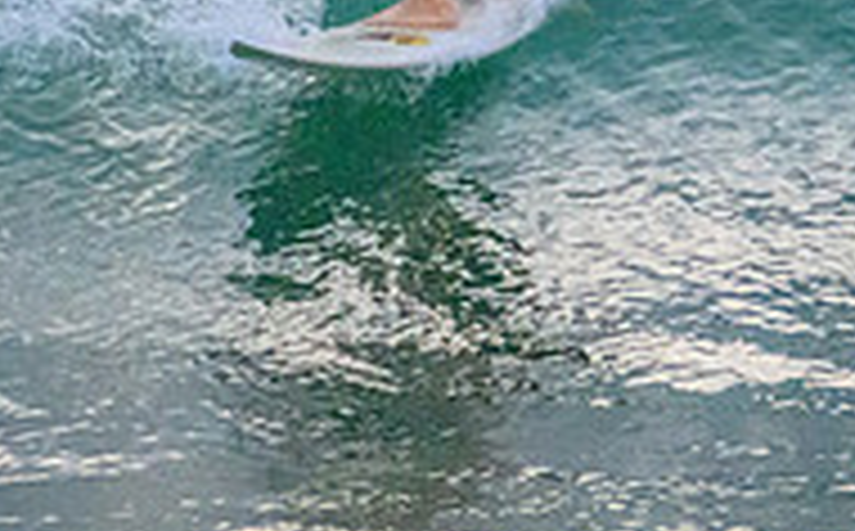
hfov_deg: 0.8
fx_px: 58058
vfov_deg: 0.5
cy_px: -115
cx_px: 238
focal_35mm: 2496
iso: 8000
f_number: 11
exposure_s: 1/2000
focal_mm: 800
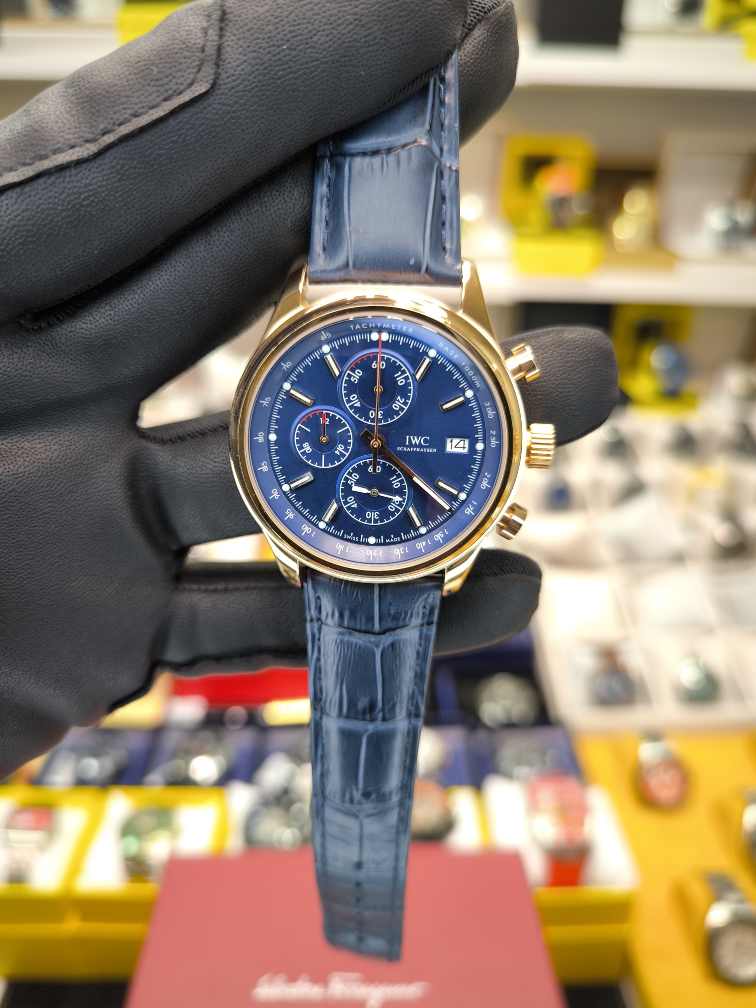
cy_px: 504
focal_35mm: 24
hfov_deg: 56.8
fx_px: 699
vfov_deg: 71.6
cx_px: 378
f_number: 1.9
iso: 160
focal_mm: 6.92
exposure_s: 1/100
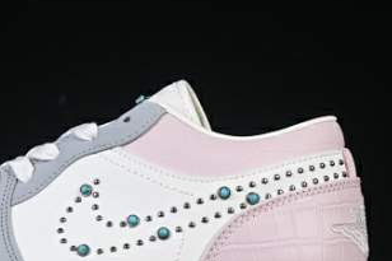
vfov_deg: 7.7
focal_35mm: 178
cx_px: 55
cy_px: 158
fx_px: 1937
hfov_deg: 11.5
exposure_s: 1/100
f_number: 8
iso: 160
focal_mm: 50
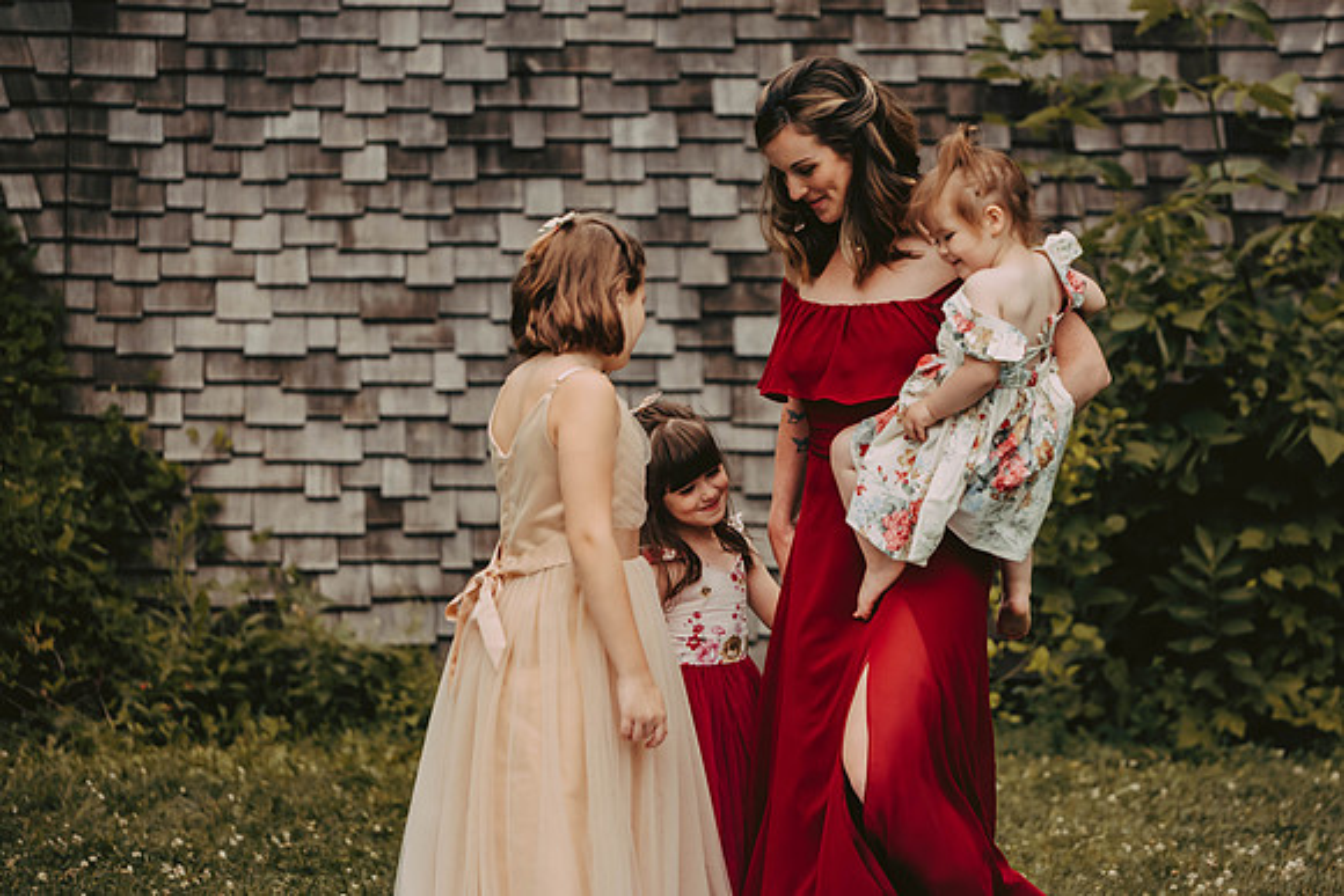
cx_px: 772
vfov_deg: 9.5
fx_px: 5393
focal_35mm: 144
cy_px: 430
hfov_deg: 14.2
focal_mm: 125
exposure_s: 1/3200
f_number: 2.8
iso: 640
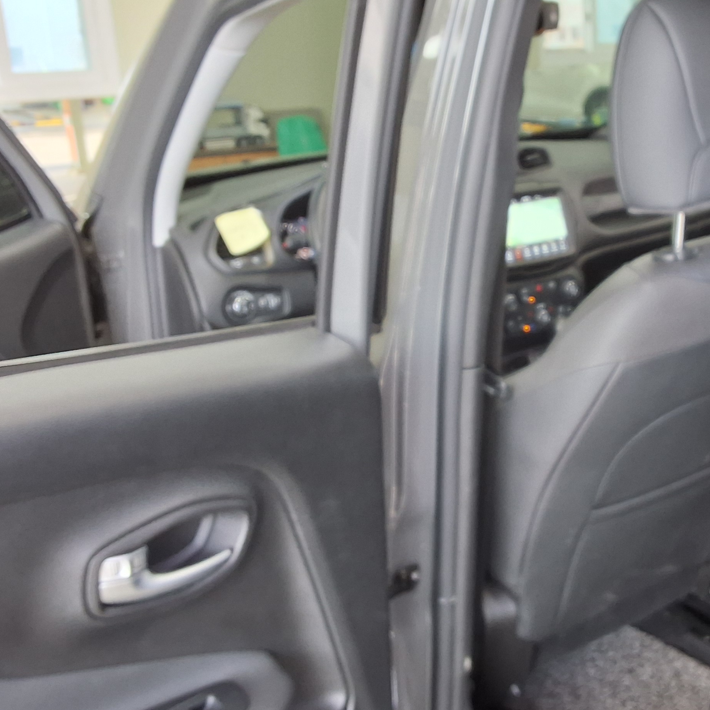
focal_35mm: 44
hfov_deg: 37.5
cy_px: 329
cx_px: 518
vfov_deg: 38.3
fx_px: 1021
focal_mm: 2.91
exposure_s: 1/40
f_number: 1.9
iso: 64
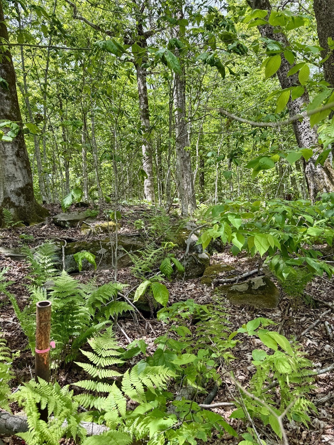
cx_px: 167
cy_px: 222
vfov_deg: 71.6
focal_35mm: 24
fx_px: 309
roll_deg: +3.4
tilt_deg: +6.4
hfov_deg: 56.8
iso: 80
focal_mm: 6.76
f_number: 1.78
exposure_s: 1/514
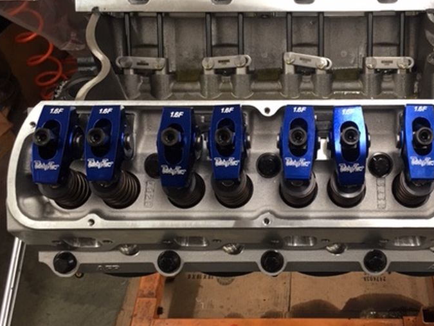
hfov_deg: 42.1
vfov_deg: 32.8
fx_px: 552
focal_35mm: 44
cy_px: 147
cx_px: 304
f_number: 2.2
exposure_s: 1/15
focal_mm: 4.15
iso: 40
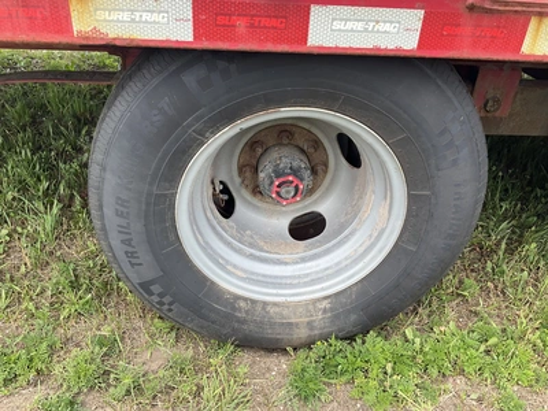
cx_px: 274
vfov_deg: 48.2
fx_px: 459
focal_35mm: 29
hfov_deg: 61.7
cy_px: 206
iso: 20
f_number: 1.8
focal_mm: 3
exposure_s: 1/192
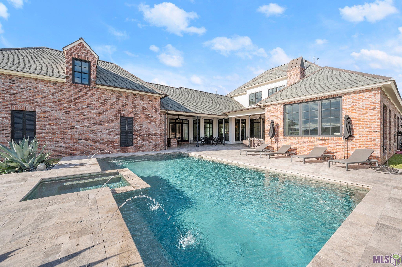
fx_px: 156
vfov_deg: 81.1
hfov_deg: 104.3
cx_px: 201
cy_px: 134
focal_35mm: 14
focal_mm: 14
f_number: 8
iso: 200
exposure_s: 1/400
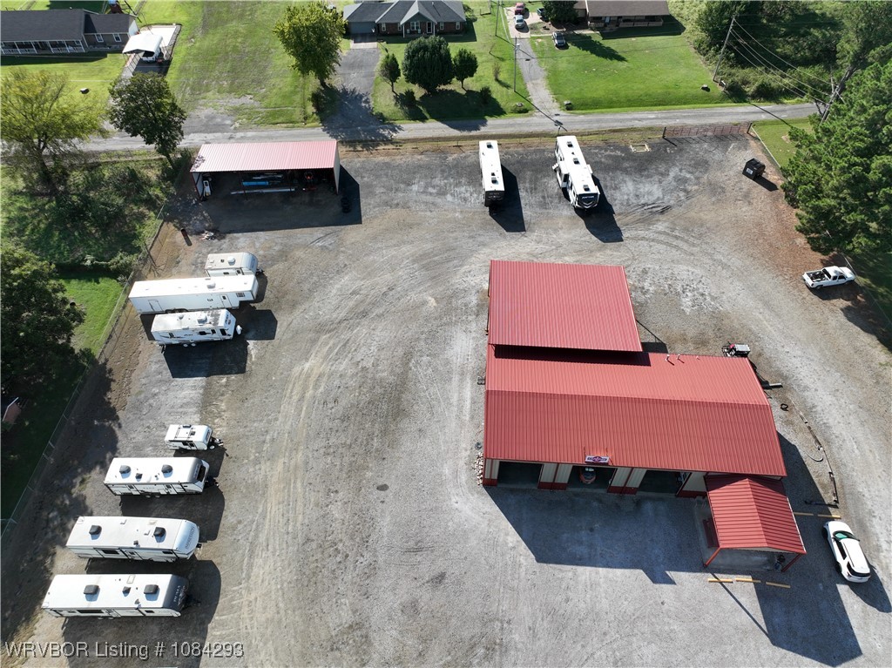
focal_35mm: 24
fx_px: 618
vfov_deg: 56.8
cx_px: 446
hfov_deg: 71.6
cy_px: 334
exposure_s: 1/1600
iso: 140
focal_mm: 12.29
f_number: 2.8
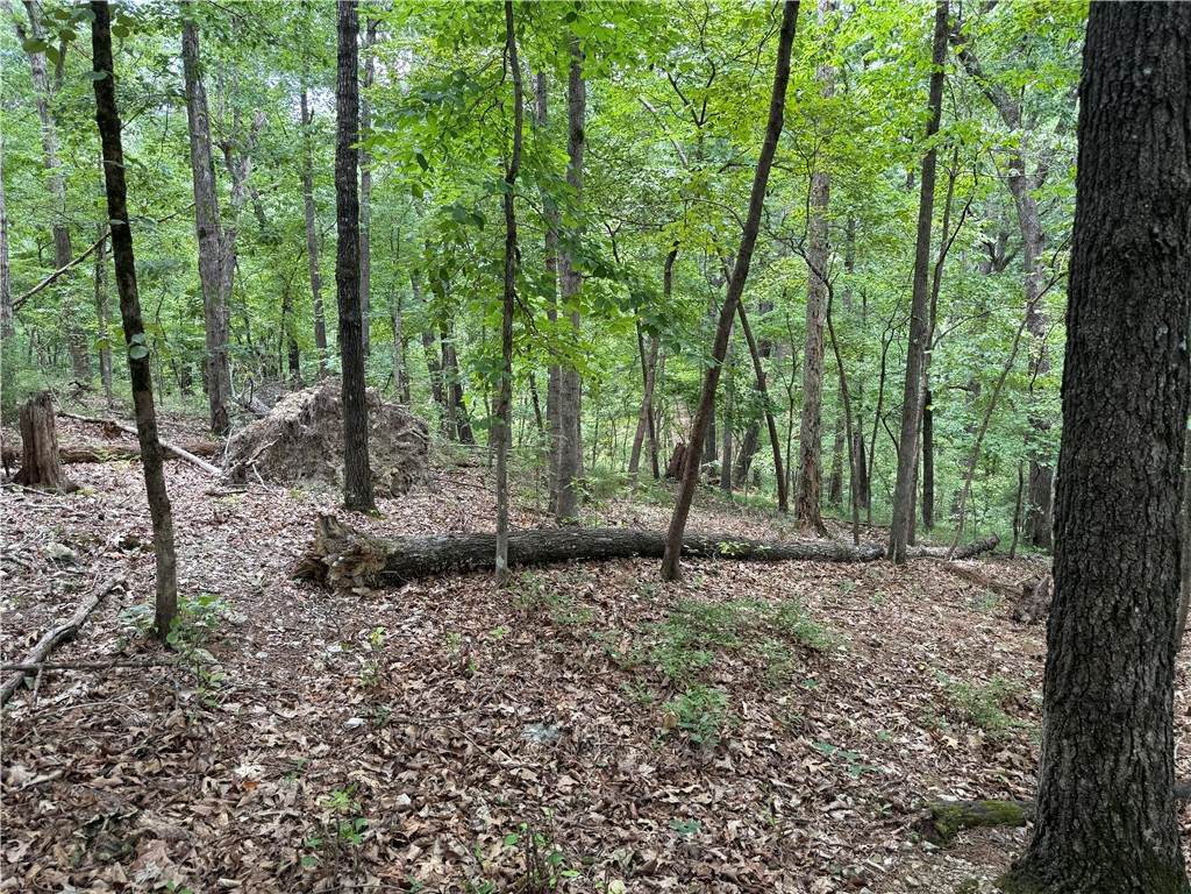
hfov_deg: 71.6
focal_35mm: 24
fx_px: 826
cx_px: 596
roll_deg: +0.3
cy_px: 447
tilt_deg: -11.2
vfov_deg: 56.8
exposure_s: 1/121
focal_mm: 6.76
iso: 64
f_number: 1.78
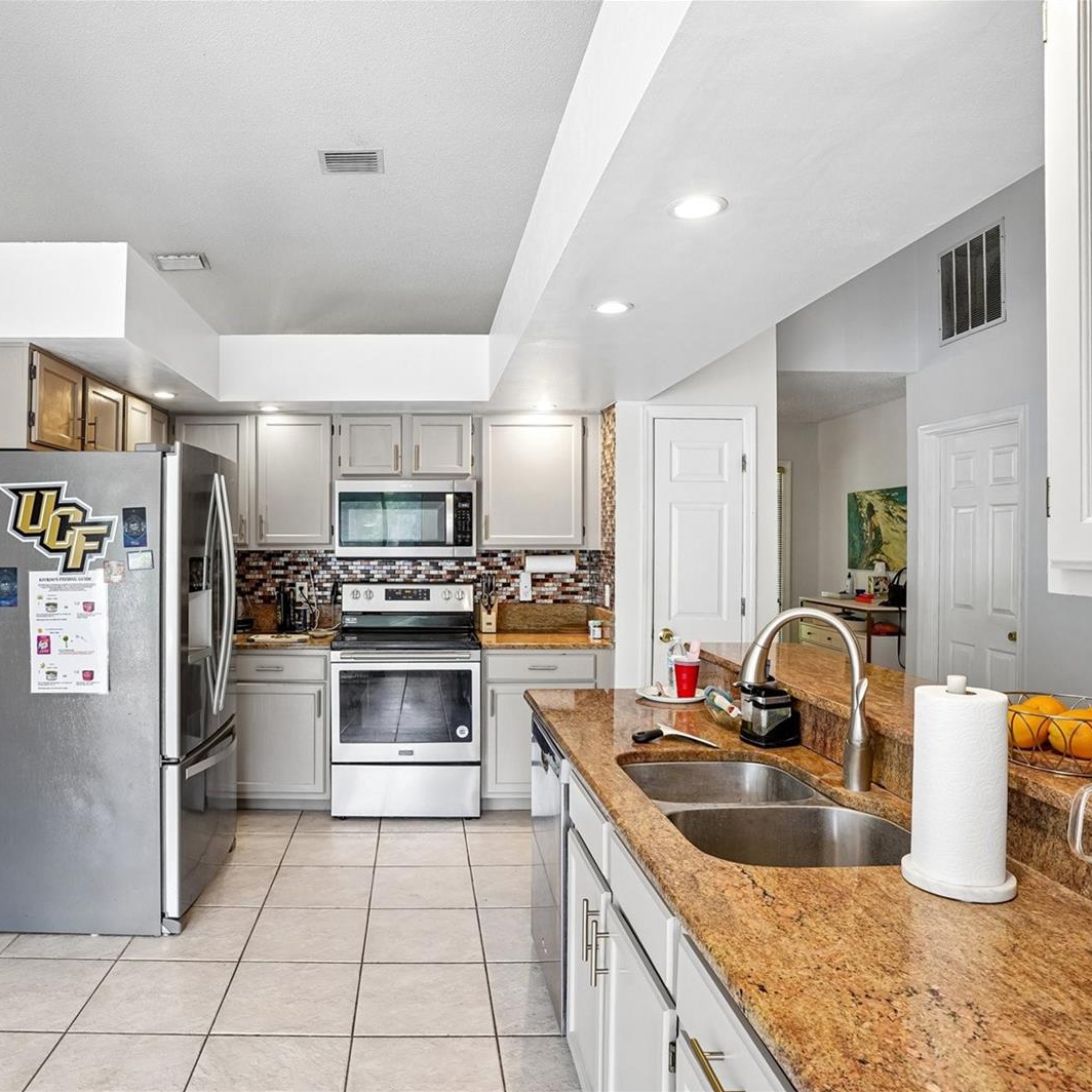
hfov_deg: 66.4
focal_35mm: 23
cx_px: 422
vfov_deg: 67.3
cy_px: 546
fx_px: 821
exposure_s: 1/10
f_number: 9
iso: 400
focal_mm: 18
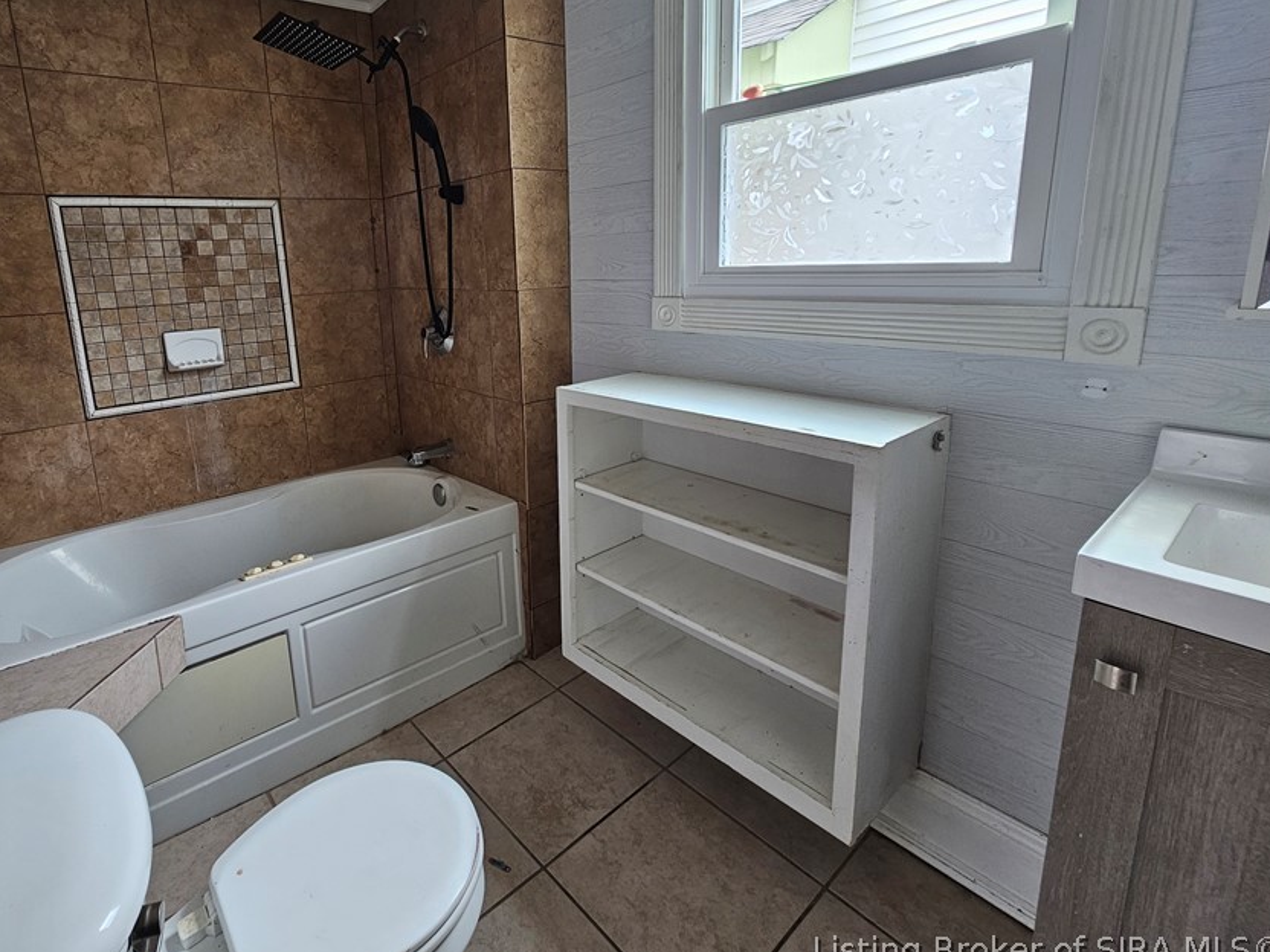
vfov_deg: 77.4
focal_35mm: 16
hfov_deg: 93.3
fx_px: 587
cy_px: 389
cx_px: 511
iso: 125
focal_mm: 2.2
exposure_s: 1/60
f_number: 2.2
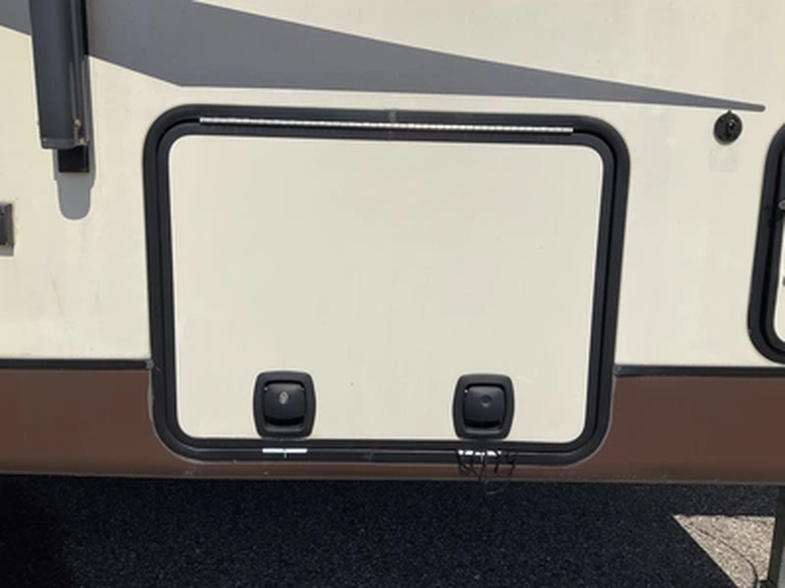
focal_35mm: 29
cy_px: 294
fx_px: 658
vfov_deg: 48.2
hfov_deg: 61.7
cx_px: 392
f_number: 1.8
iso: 25
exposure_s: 1/5814
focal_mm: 3
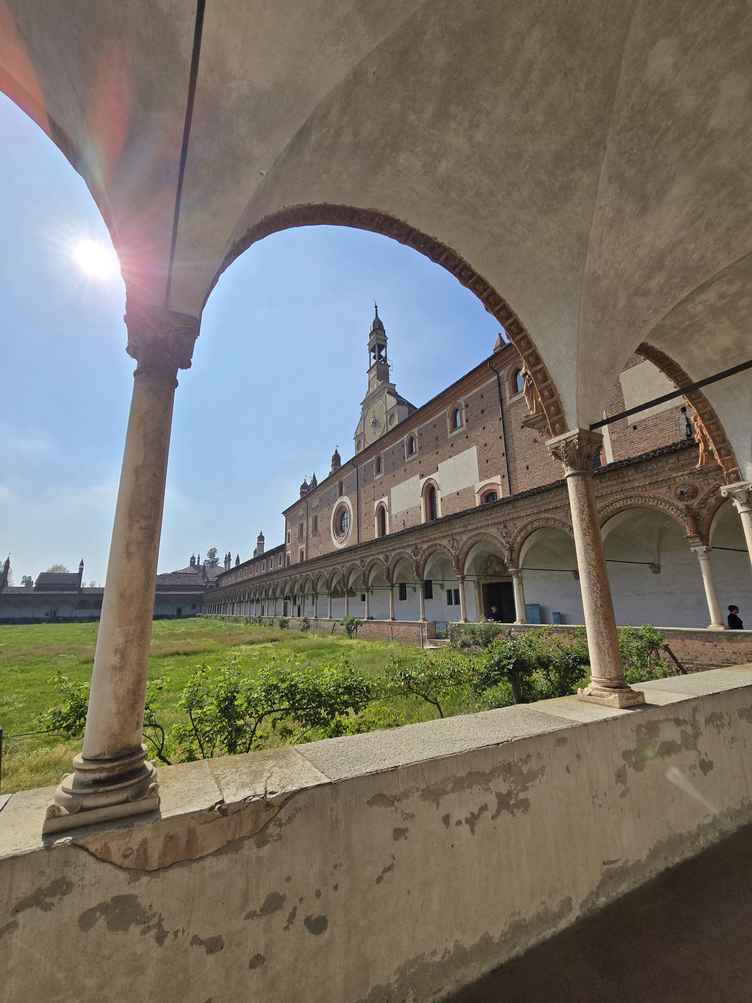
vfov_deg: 106.2
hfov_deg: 89.9
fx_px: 377
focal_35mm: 13
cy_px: 502
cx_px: 376
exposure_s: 1/5638
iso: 50
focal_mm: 2.2
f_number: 2.2
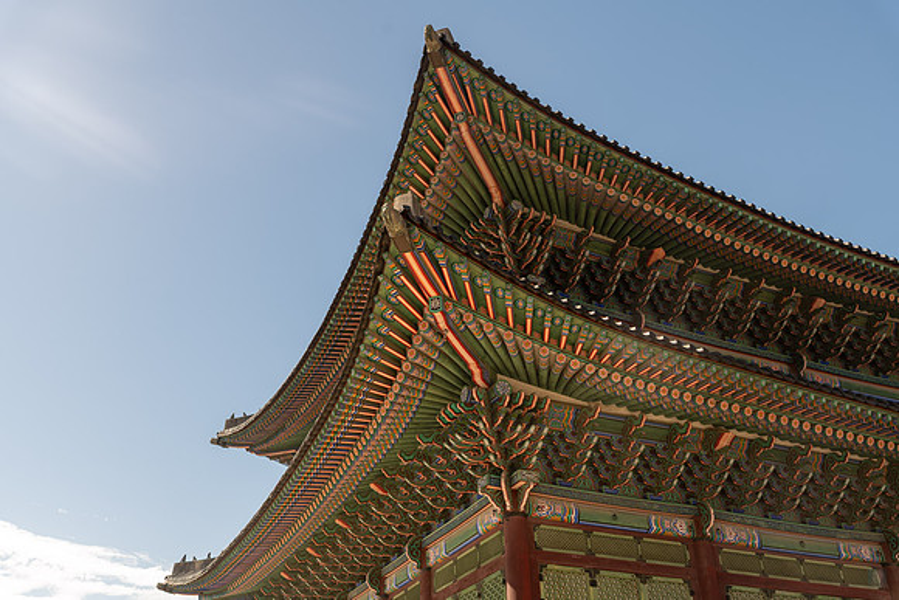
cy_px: 300
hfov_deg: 54.4
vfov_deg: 37.9
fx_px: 874
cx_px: 450
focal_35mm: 35
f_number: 5
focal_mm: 35
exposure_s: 1/200
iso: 64
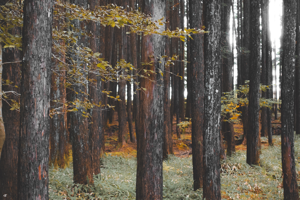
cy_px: 100
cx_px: 150
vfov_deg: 19.5
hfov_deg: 28.8
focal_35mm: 70
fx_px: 583
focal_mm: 25.7
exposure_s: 1/80
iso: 800
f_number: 2.8
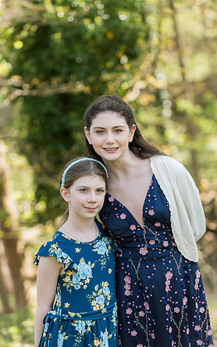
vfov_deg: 15.0
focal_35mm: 139
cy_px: 174
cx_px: 101
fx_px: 1316
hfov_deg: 9.4
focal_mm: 135
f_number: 4
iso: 800
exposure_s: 1/1000
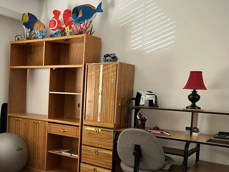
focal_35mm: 42
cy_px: 104
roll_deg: -2.7
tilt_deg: -3.6
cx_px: 33
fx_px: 278
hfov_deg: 42.0
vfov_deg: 34.2
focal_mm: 6.86
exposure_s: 1/24
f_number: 1.78
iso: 50
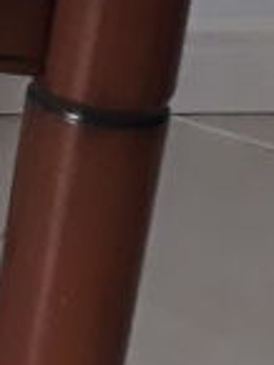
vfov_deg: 10.4
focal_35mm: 186
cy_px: -138
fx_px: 1960
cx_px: -938
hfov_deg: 6.2
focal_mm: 3.6
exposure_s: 1/33
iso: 160
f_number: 1.9
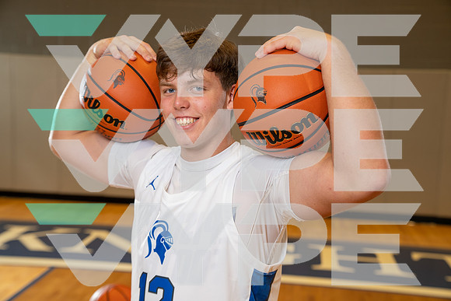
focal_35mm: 54
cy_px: 150
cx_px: 226
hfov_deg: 36.9
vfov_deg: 25.1
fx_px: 677
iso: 400
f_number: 4
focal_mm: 54
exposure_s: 1/125
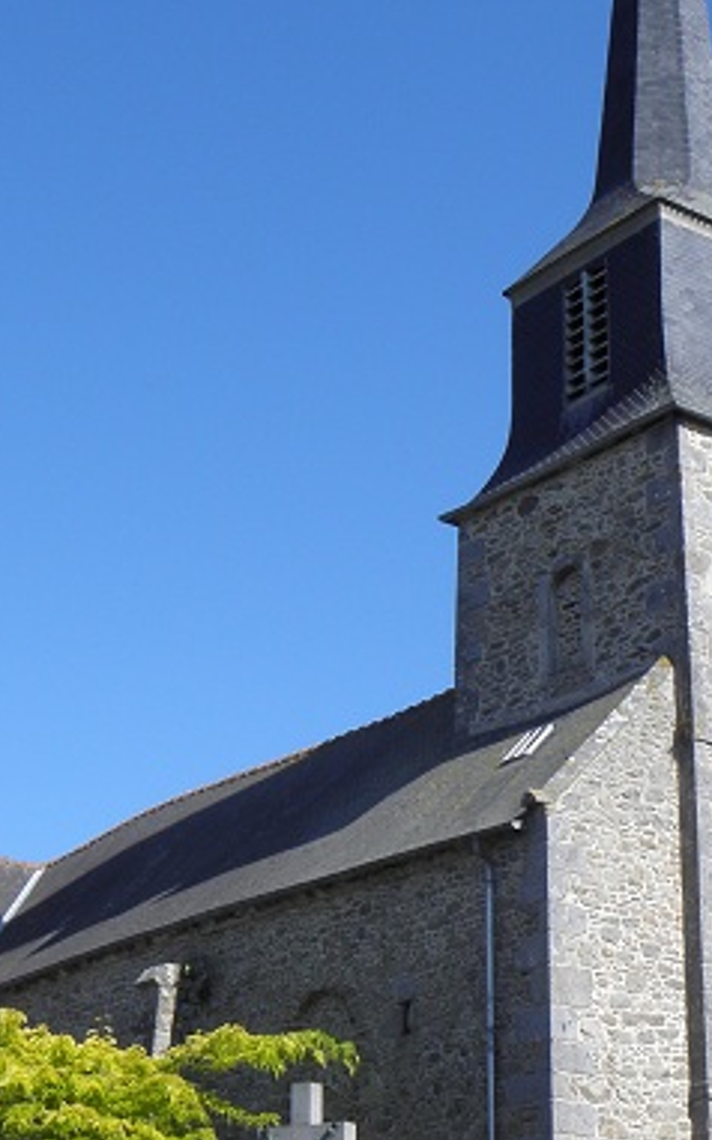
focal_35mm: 73
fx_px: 2267
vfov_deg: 28.2
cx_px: 320
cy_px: 649
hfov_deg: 17.8
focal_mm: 5.9
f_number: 5.6
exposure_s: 1/200
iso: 64
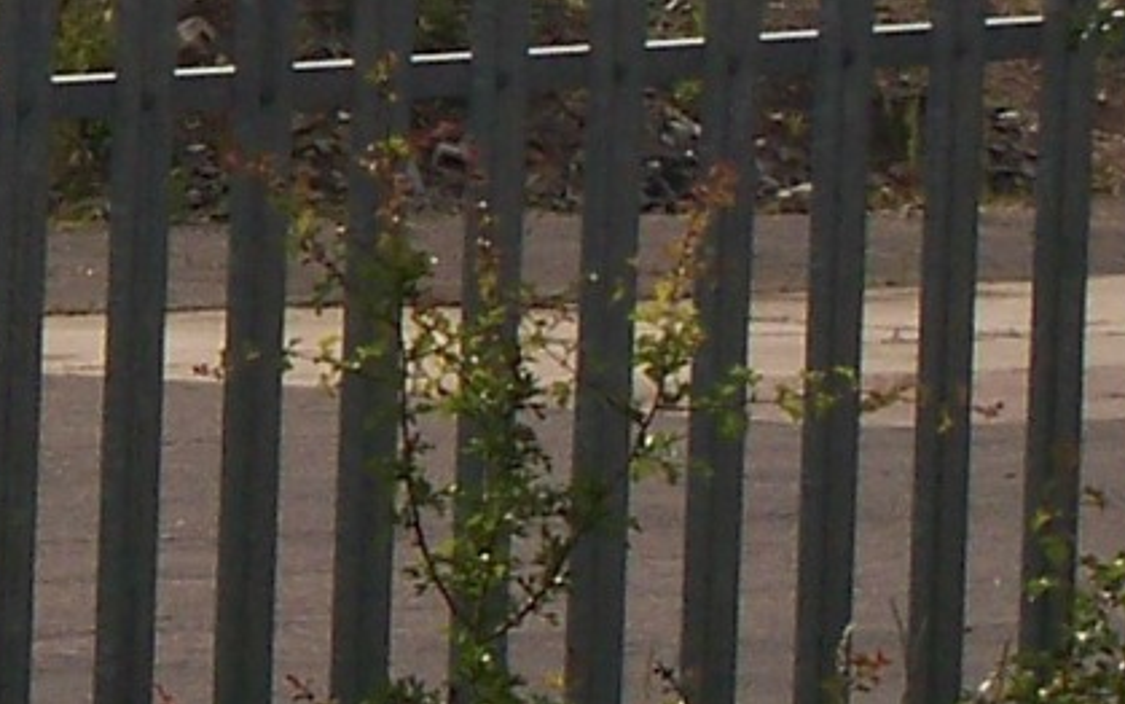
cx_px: -950
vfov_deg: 2.7
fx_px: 14811
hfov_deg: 4.3
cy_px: -266
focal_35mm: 483
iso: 64
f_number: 5.6
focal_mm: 12.89
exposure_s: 1/640
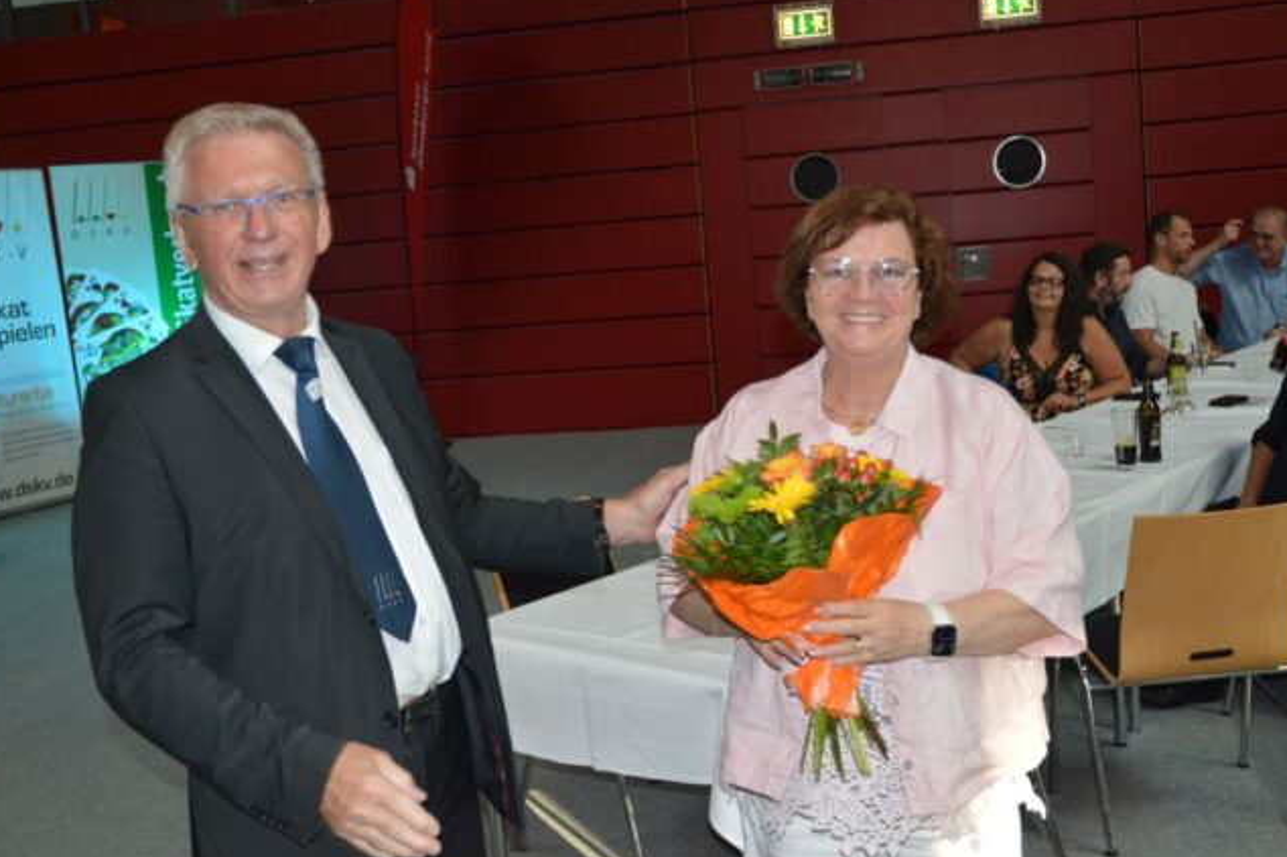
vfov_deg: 31.4
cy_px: 393
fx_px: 1521
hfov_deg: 45.9
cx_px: 672
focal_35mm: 43
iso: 500
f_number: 3.8
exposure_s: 1/60
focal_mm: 25
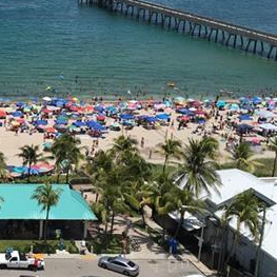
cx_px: -105
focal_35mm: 78
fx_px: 706
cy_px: 88
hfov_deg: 19.9
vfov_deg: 22.1
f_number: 2.2
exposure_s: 1/2331
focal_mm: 4.15
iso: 25
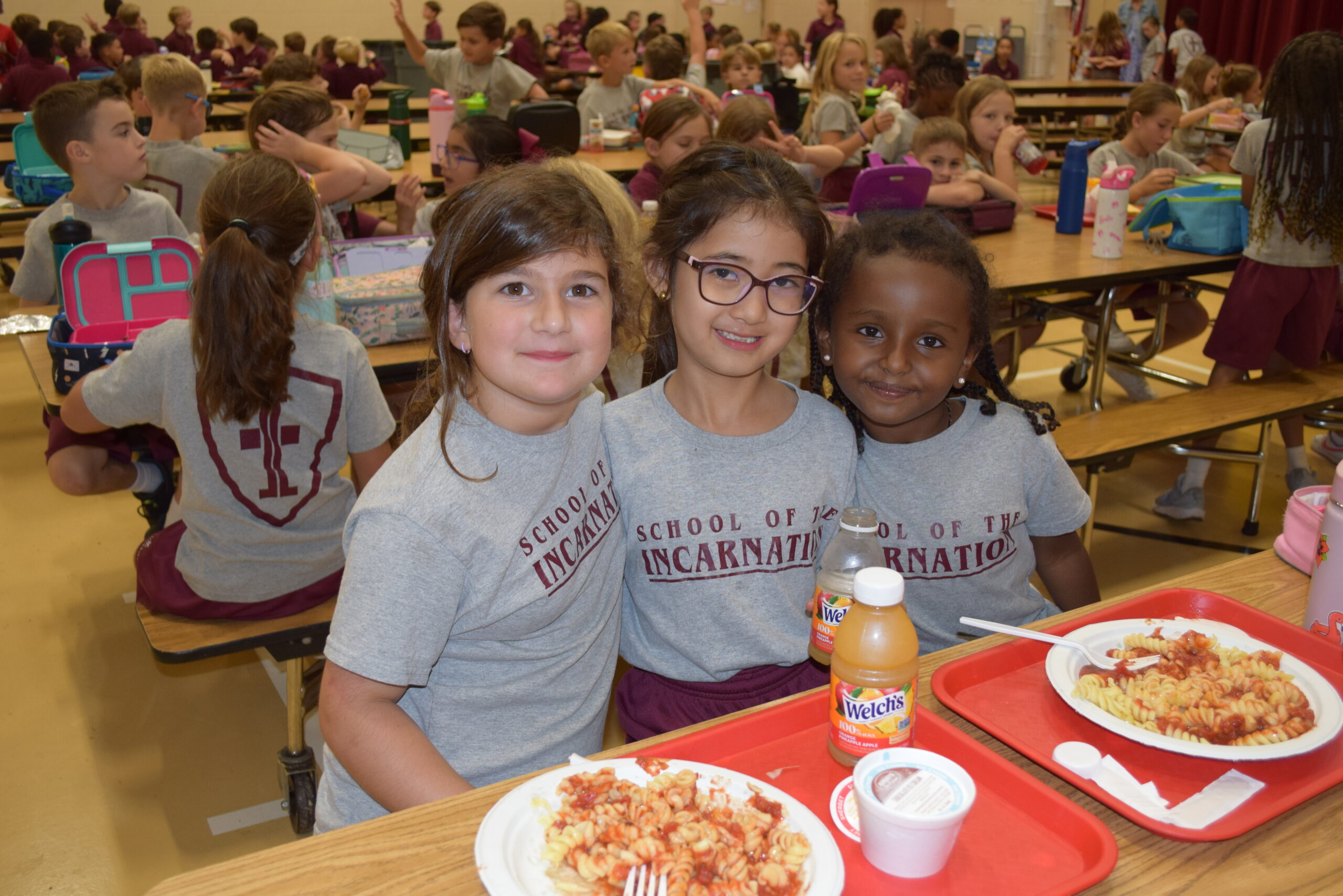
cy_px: 448
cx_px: 672
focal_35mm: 33
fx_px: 1231
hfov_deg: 57.2
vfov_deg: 40.0
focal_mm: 22
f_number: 5
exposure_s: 1/100
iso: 800
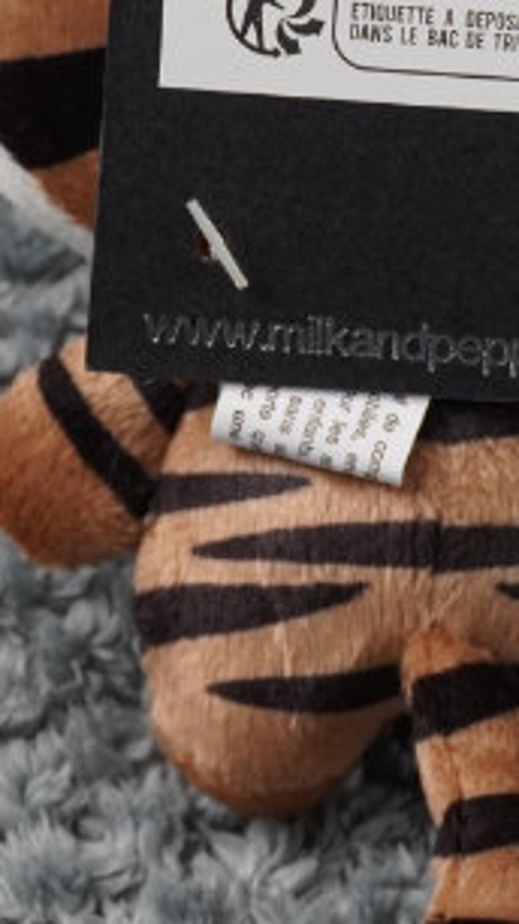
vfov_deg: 13.2
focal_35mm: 162
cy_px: 127
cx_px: 459
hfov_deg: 7.5
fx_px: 3954
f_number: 5.6
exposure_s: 1/50
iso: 640
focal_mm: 35
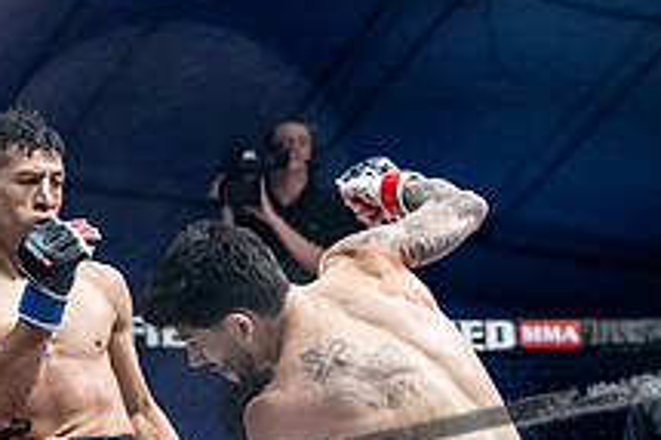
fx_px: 2477
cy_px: 509
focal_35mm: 135
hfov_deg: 15.2
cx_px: 237
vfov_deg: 10.0
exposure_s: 1/1250
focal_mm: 50
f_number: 2
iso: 3200
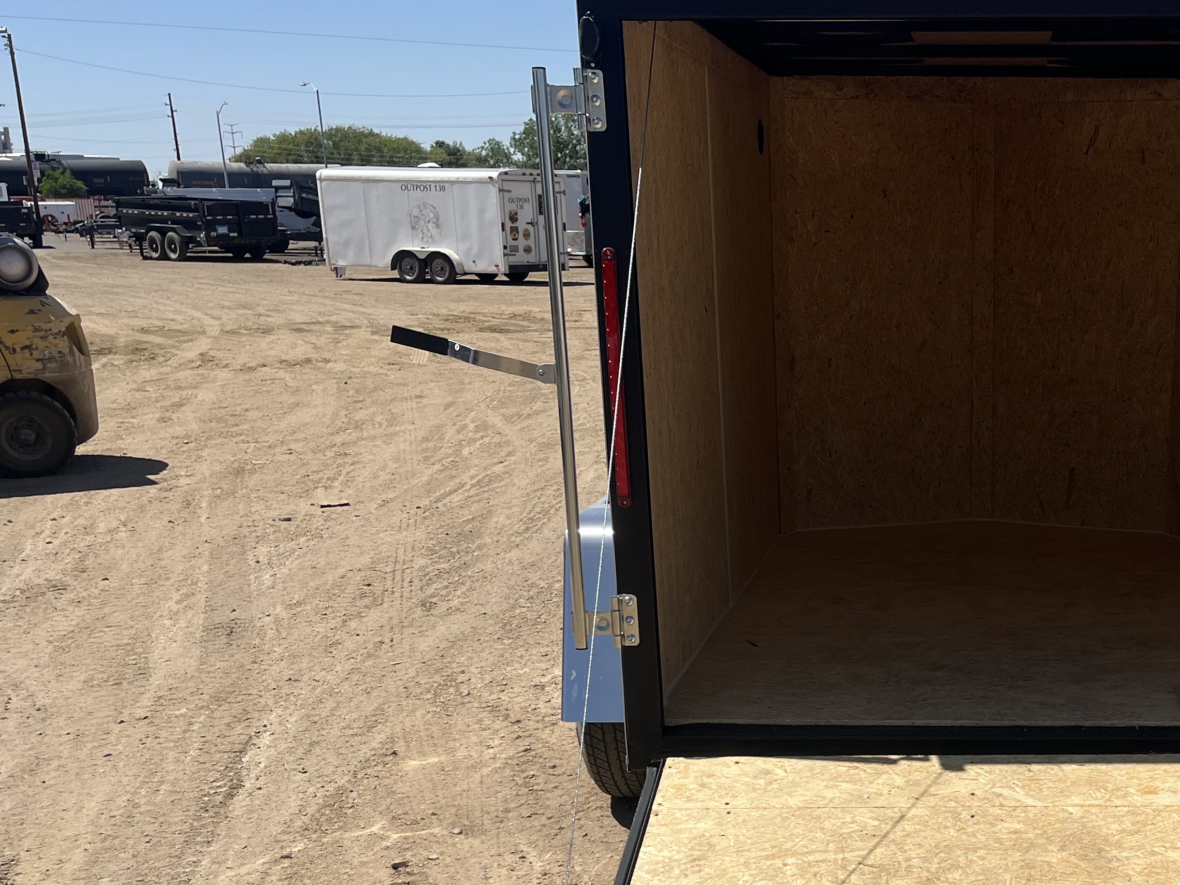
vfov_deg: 30.8
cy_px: 698
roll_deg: +0.1
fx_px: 1568
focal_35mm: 46
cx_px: 941
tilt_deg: -18.5
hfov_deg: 39.6
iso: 50
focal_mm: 5.1
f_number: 1.6
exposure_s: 1/6897
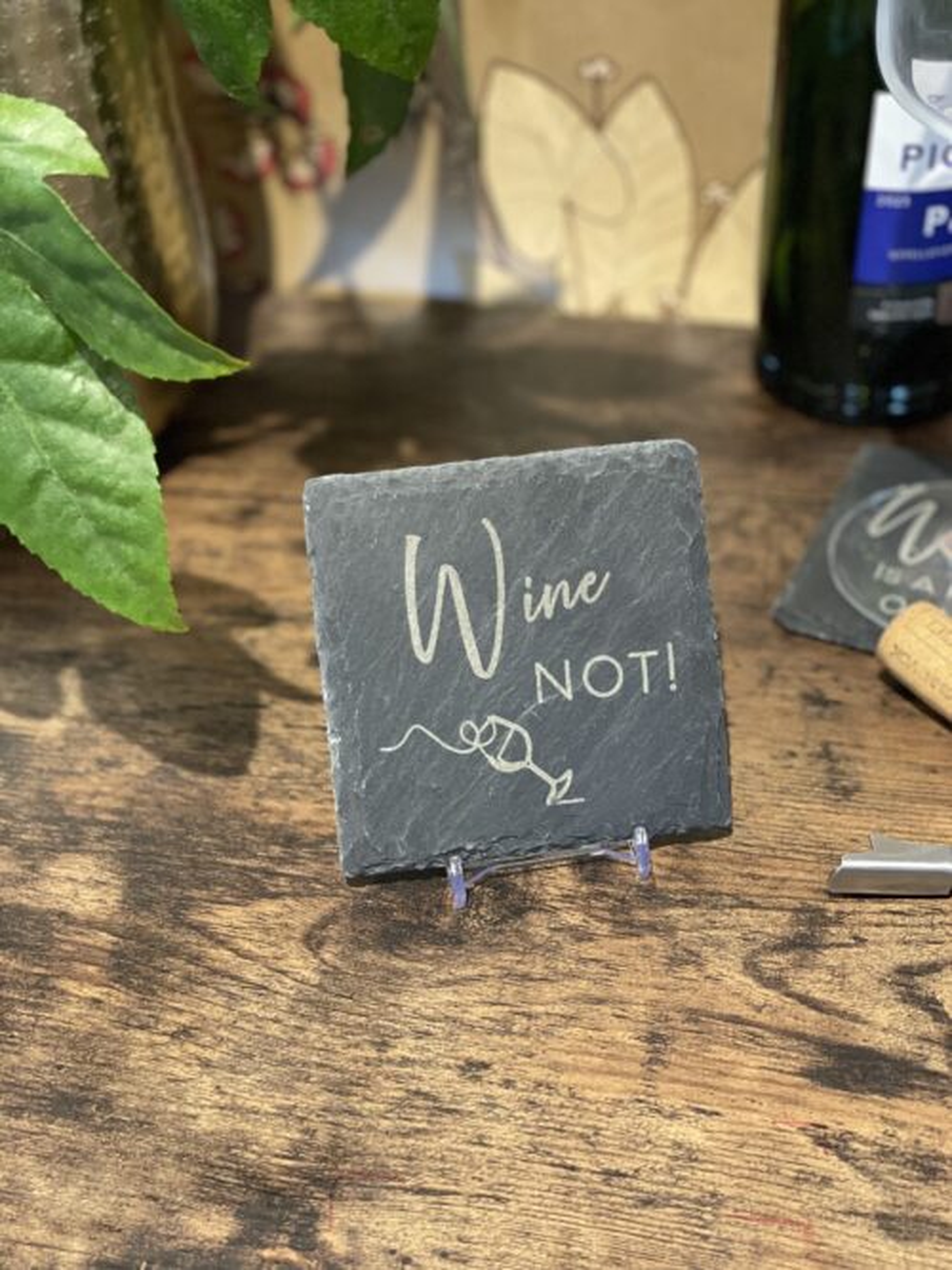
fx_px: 1907
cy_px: 635
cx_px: 476
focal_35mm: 52
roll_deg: +2.6
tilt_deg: -39.7
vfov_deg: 36.8
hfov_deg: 28.0
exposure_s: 1/25
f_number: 2
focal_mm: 6
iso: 400
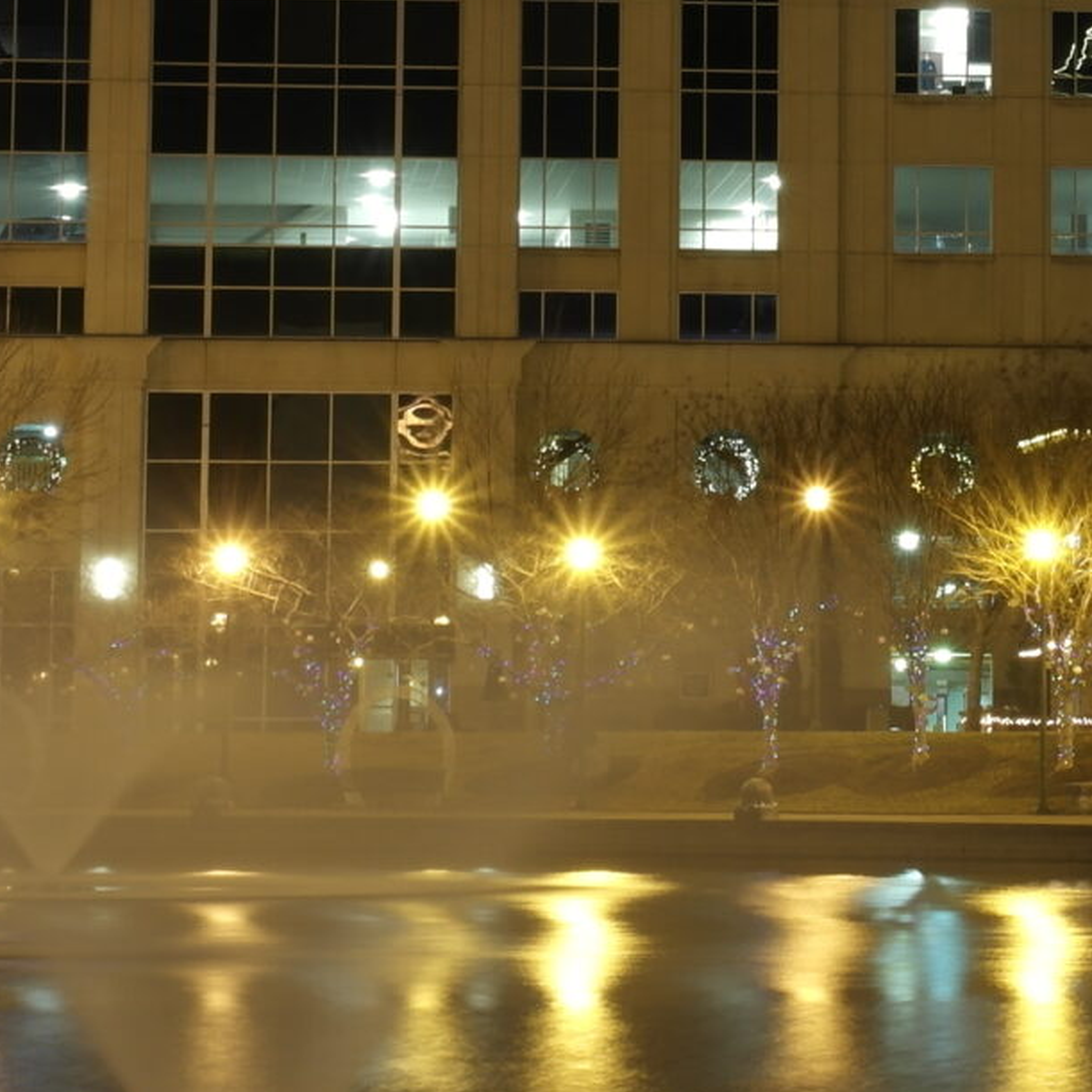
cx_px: 922
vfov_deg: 11.3
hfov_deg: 11.4
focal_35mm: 153
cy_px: -119
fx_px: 5461
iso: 100
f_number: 16
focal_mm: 28
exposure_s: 15
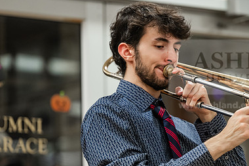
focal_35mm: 229
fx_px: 1583
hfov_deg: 9.0
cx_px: 149
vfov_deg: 6.0
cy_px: 119
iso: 1600
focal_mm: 150
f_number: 2.8
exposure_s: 1/200
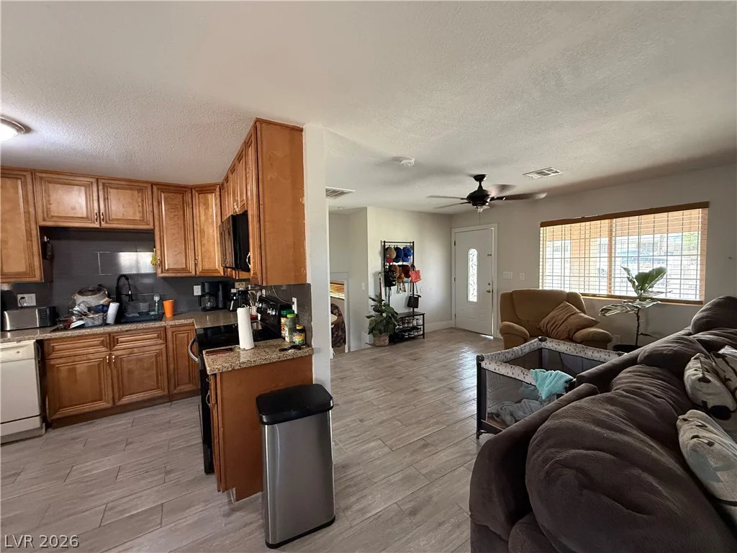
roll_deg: +1.4
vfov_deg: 85.7
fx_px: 298
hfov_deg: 102.1
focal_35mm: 14
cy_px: 276
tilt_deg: -3.0
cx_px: 368
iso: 500
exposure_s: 1/60
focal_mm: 2.22
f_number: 2.2
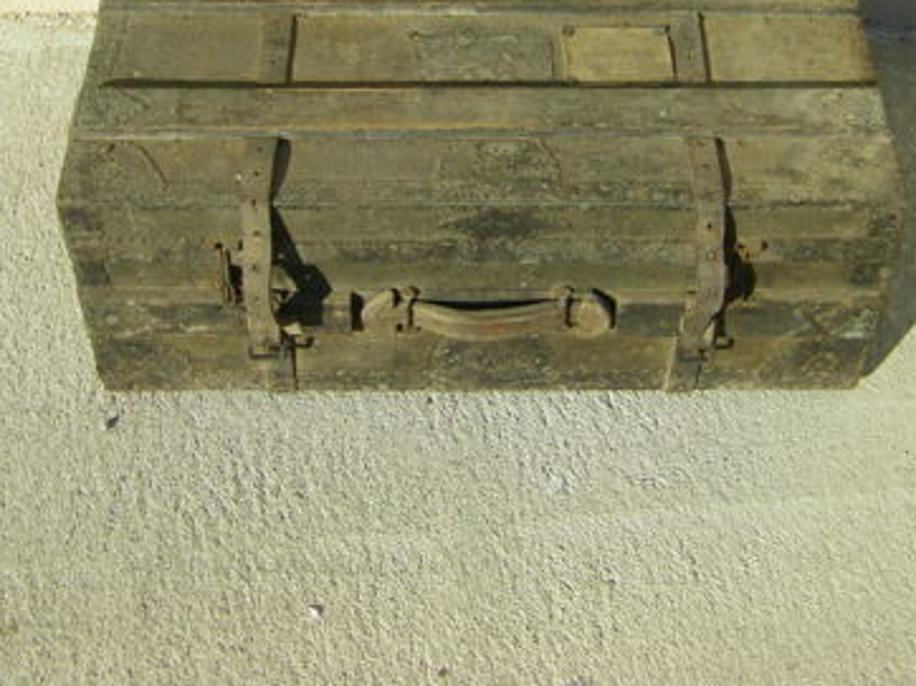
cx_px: 488
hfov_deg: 30.7
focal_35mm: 63
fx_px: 1666
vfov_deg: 23.0
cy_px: 149
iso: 64
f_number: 7
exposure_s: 1/200
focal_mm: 6.3
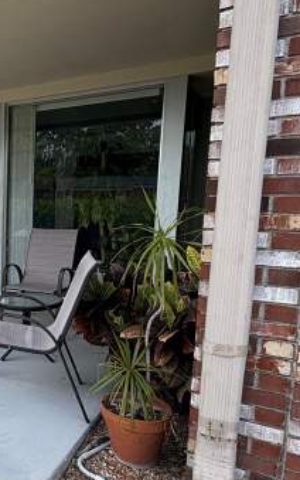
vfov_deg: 55.3
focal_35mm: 35
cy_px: 259
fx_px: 458
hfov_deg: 29.7
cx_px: -82
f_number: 2.2
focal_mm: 2.22
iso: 40
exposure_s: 1/631
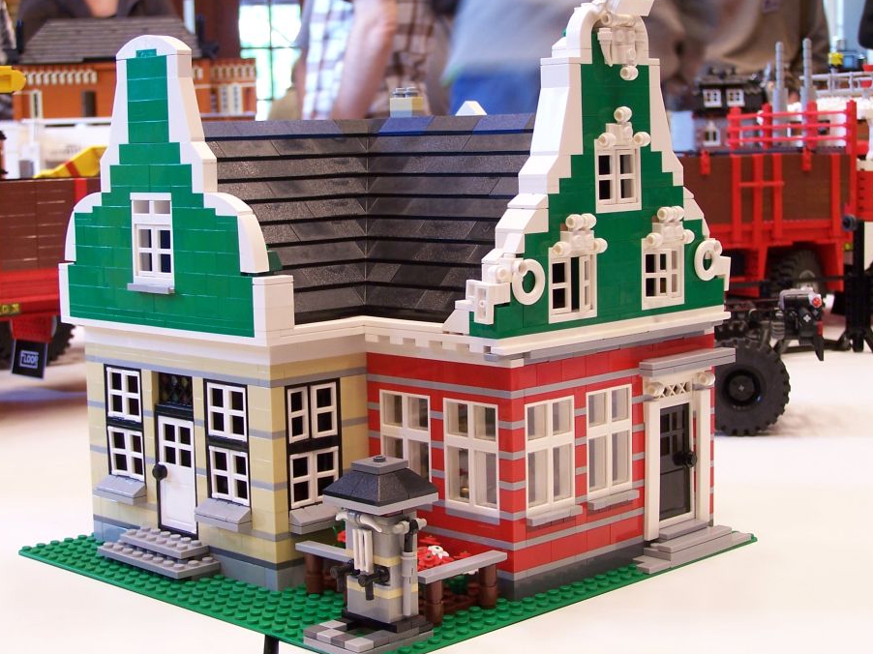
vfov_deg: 21.9
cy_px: 297
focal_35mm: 67
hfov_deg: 29.0
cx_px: 411
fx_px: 1689
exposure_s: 1/4
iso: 80
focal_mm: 9.8
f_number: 3.1
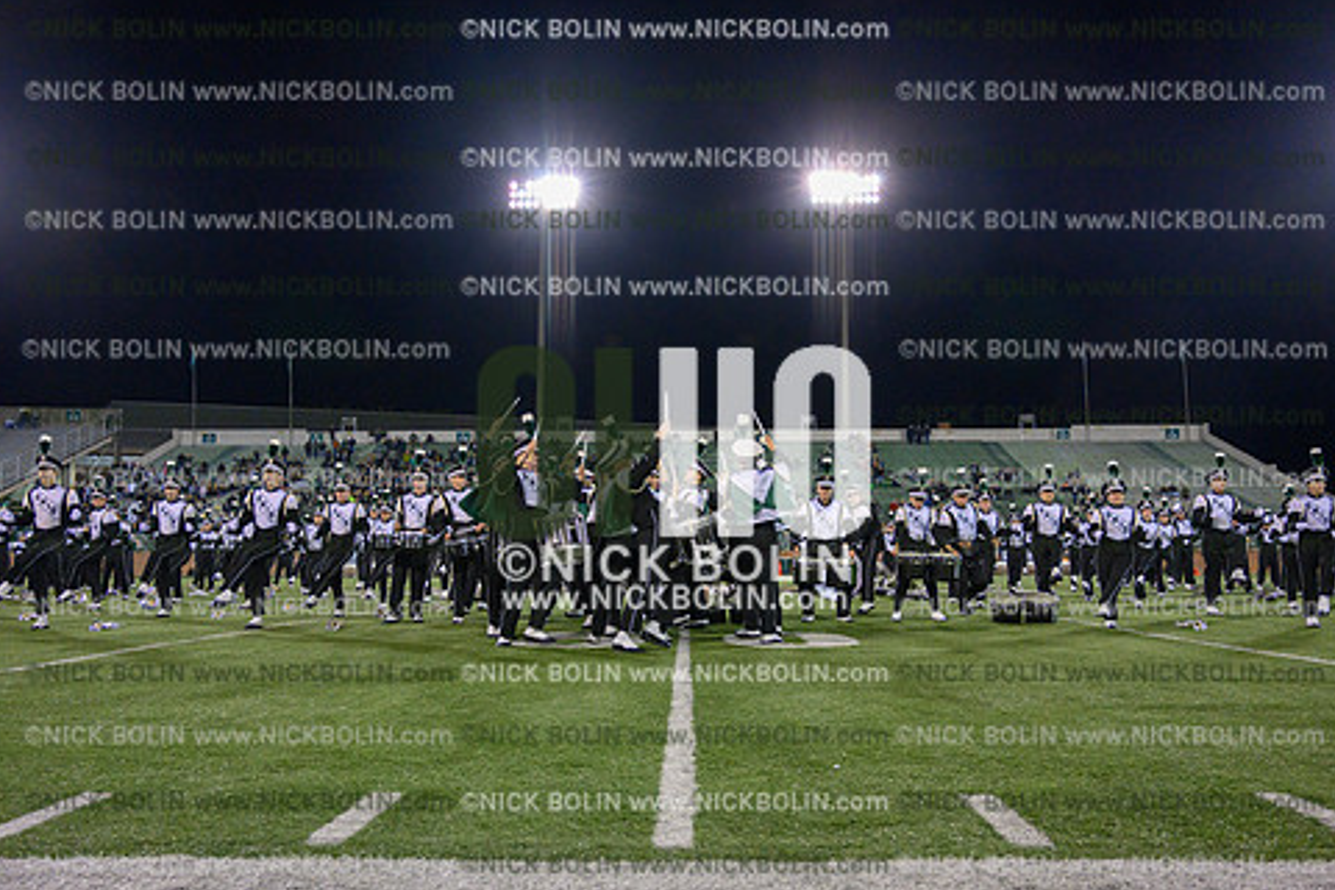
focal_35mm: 29
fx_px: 1075
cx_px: 673
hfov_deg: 63.7
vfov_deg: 44.9
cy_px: 480
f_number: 4
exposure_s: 1/1000
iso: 5000
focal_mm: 24
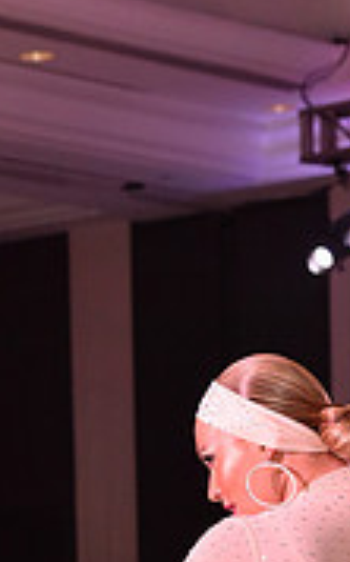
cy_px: 815
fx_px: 3562
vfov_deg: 8.8
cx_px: 24
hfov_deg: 5.6
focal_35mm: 233
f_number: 5.6
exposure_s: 1/320
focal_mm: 70
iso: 2500
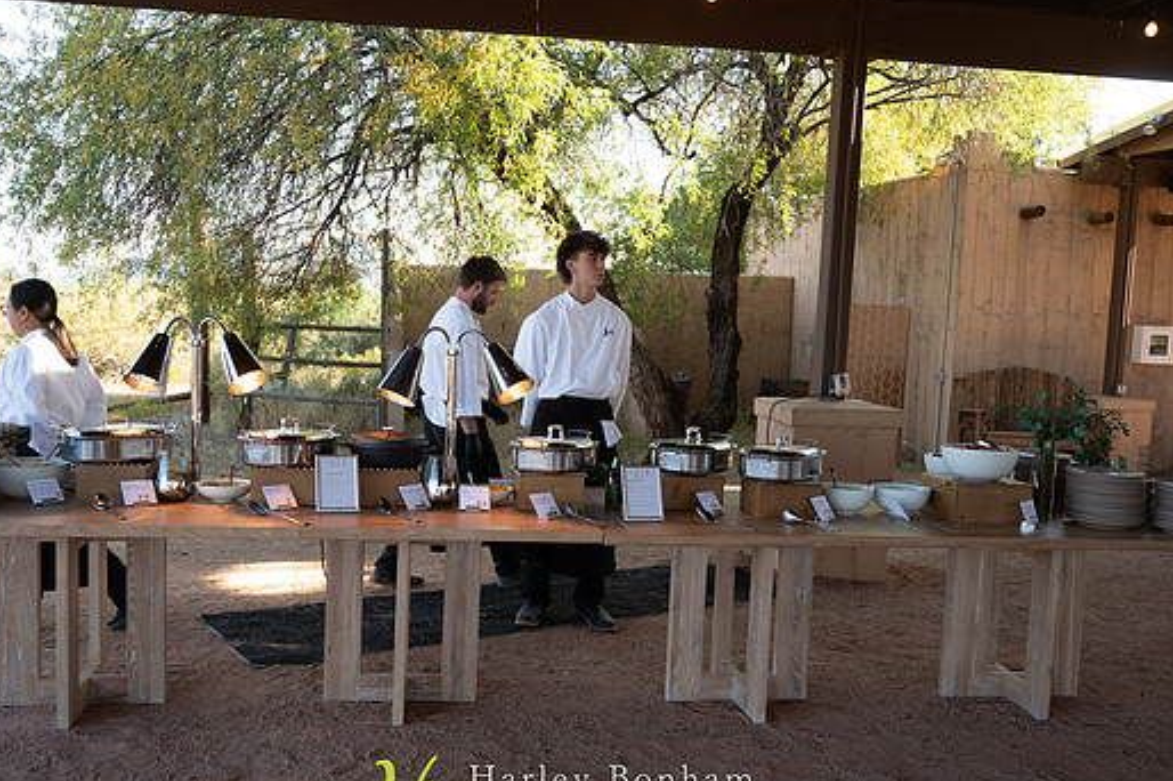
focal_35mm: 35
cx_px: 561
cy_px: 425
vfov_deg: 37.8
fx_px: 1140
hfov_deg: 54.4
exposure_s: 1/100
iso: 100
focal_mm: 31
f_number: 4
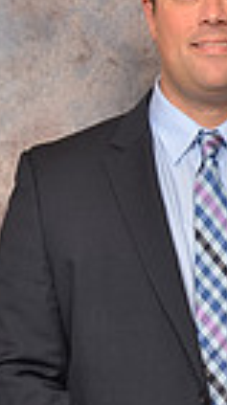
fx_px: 1730
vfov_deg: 12.9
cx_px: 230
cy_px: 523
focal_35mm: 161
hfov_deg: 7.5
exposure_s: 1/60
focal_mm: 25
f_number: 5.6
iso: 200
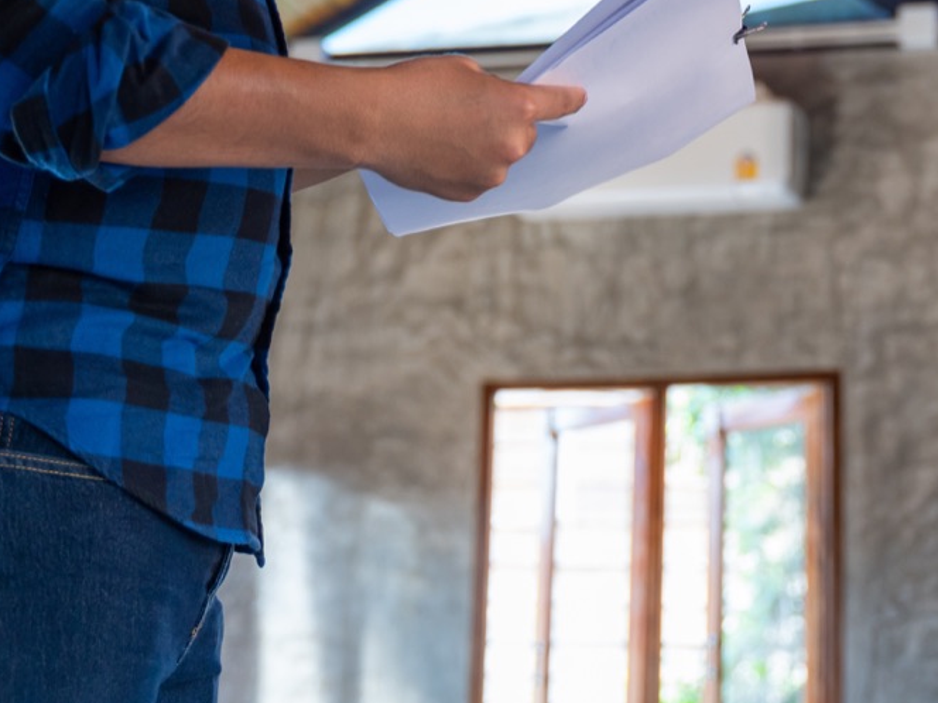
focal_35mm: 101
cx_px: 800
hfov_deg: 19.2
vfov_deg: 14.3
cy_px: -89
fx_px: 2732
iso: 400
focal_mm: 38.7
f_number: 2.8
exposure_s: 1/100
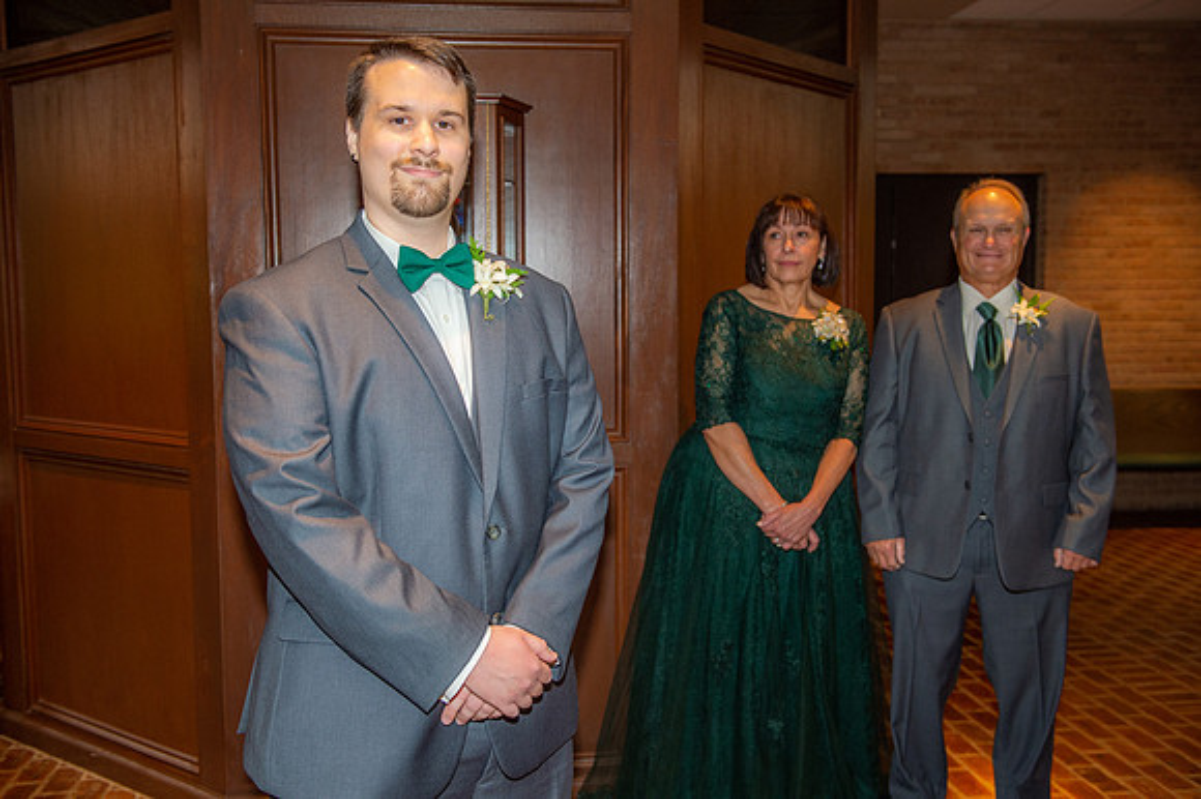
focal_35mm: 36
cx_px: 600
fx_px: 1200
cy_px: 400
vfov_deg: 36.8
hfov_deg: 53.2
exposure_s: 1/200
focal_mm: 36
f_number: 4.5
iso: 1250
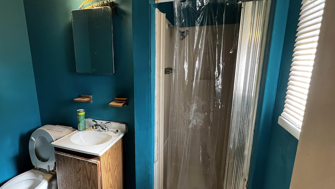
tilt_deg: -10.6
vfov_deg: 63.9
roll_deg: +0.1
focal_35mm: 17
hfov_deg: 95.6
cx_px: 151
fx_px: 151
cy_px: 97
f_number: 1.8
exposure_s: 1/60
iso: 320
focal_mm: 1.57
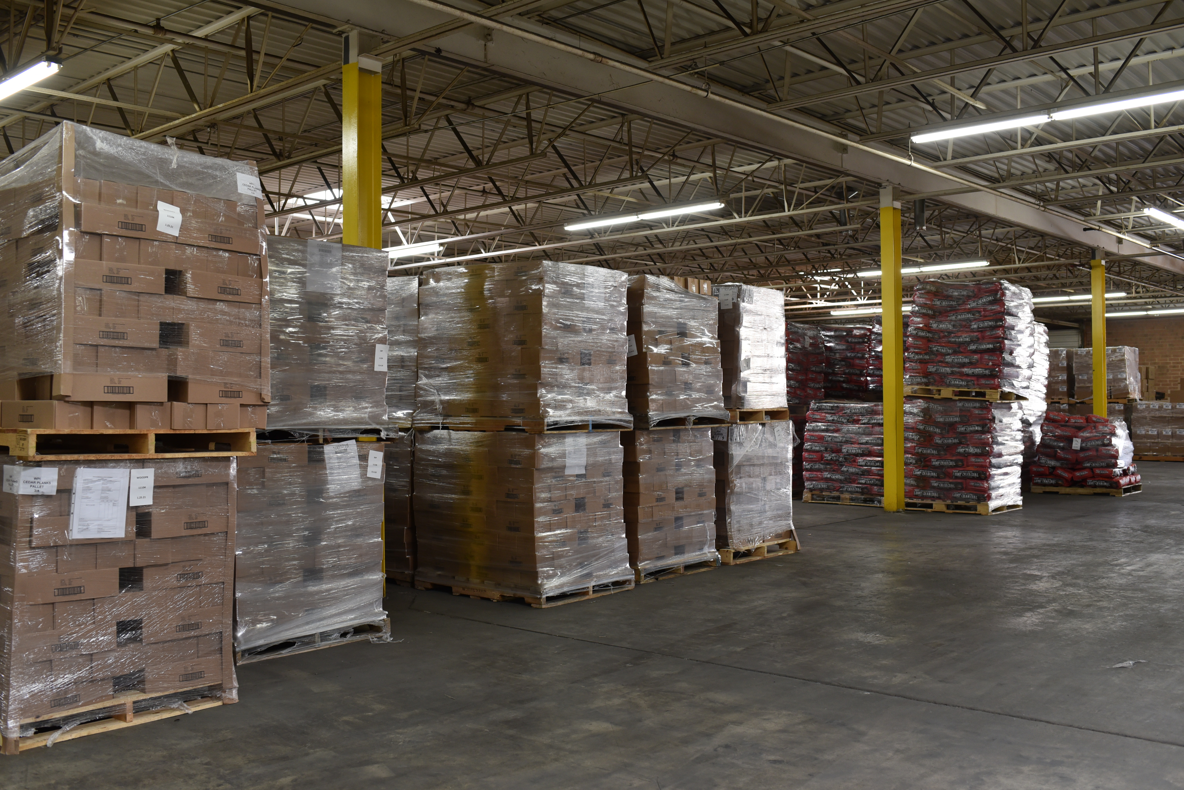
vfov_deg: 37.9
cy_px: 395
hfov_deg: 54.4
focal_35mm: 35
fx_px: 1151
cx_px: 592
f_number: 4
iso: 800
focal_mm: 35
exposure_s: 1/60
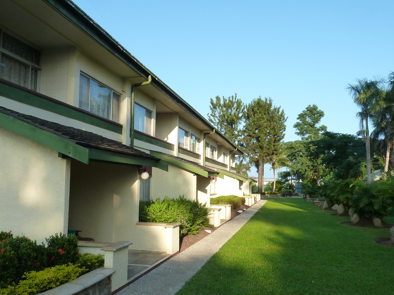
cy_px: 160
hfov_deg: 59.9
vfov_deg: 46.8
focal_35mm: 30
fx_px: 341
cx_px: 208
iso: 125
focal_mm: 4.1
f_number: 4
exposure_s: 1/250
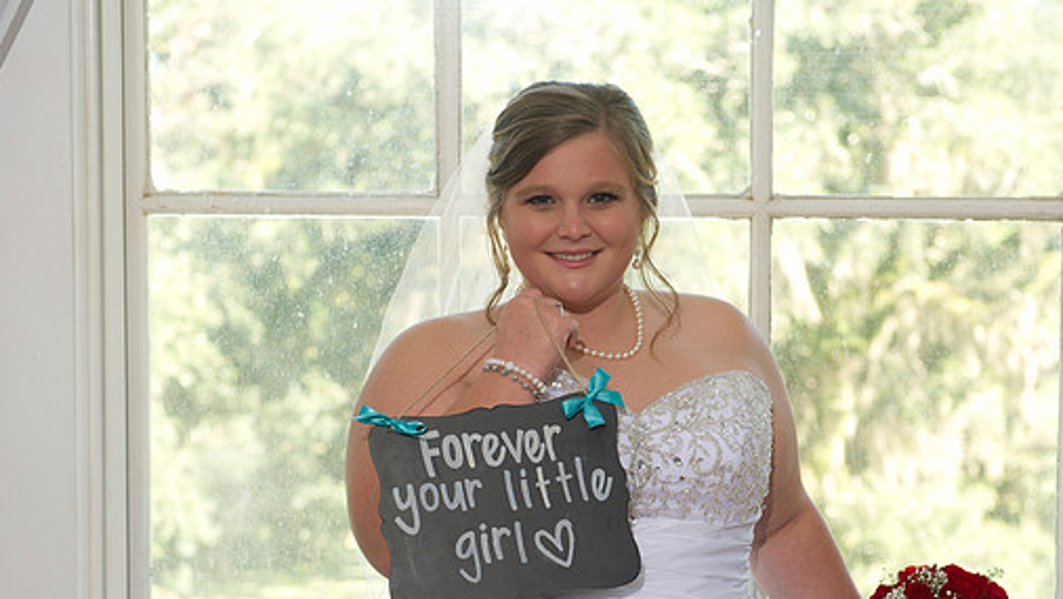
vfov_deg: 14.4
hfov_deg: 25.3
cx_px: 569
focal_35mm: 84
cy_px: 397
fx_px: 2368
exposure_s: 1/100
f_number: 5.6
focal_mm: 70
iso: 640
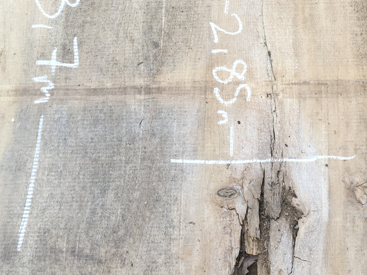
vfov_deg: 23.3
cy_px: 56
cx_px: 273
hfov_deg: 30.7
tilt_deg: -78.2
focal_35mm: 62
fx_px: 657
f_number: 2.2
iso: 32
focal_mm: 4.15
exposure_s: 1/100
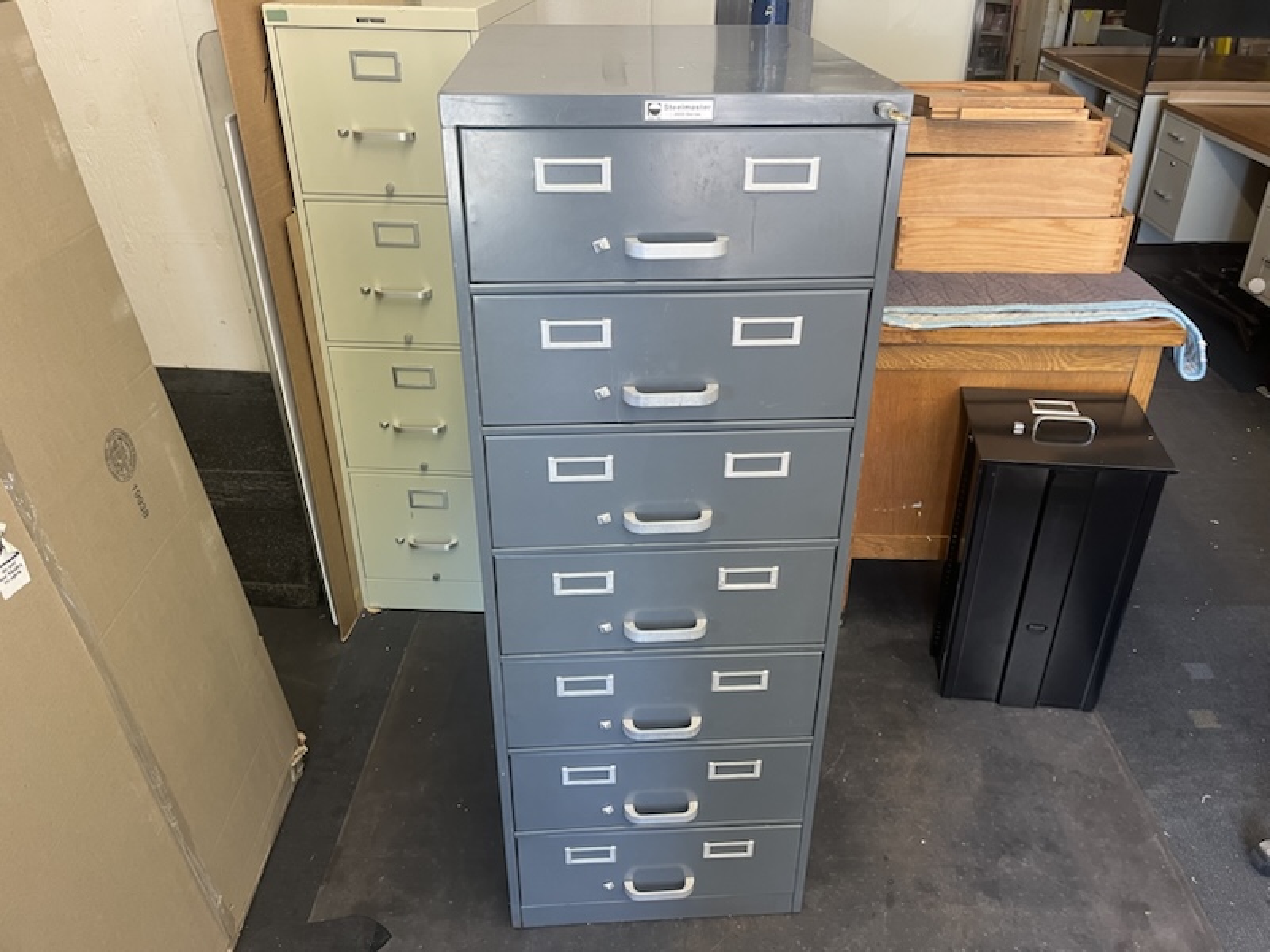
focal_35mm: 26
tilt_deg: -27.2
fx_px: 954
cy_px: 476
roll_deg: +0.3
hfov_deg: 67.3
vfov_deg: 53.1
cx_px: 635
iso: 125
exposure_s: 1/60
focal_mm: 5.1
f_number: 1.6
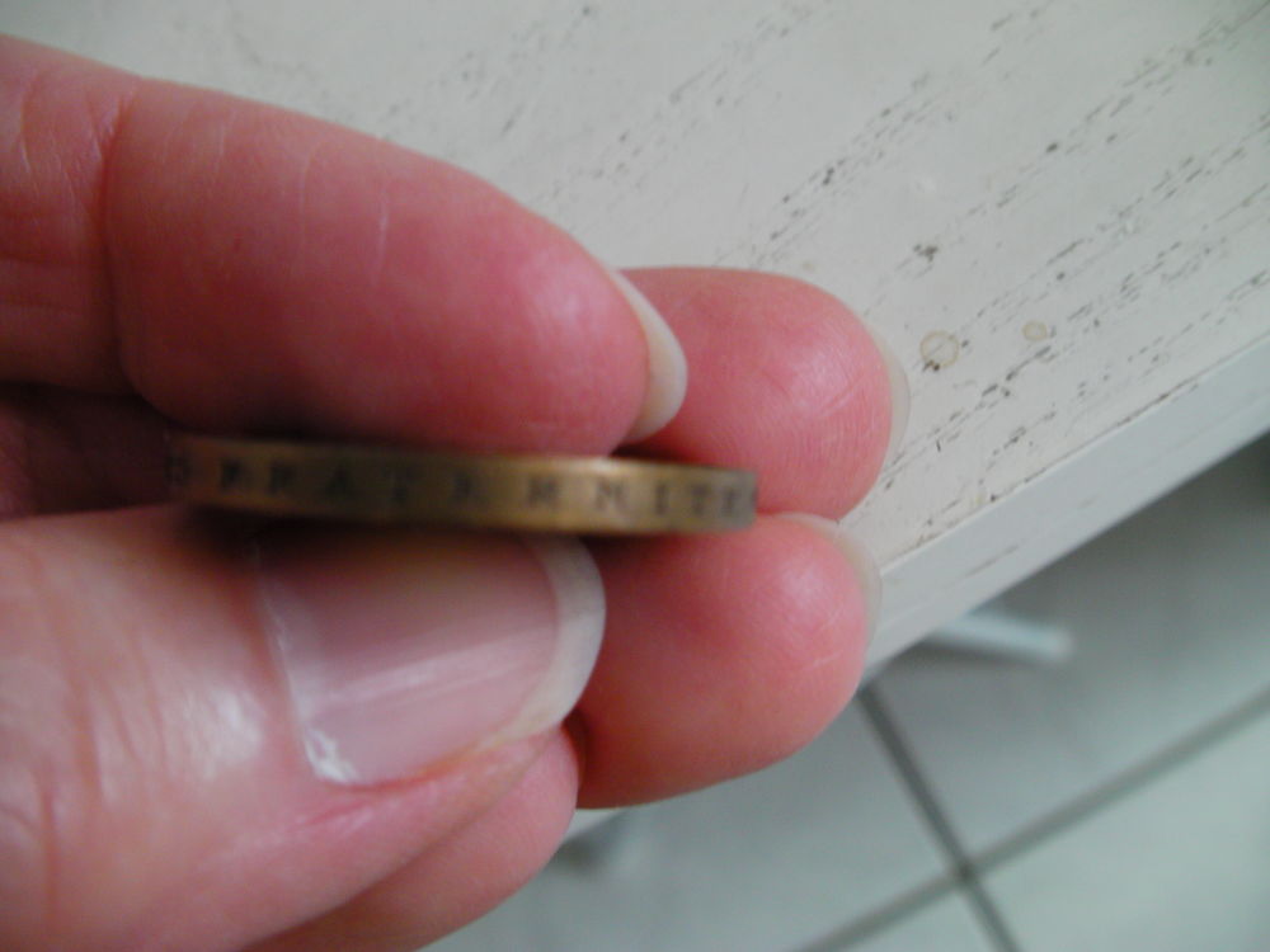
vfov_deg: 37.7
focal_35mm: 38
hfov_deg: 49.0
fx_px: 1394
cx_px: 635
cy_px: 476
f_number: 3.5
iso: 109
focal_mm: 6.3
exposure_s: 1/30
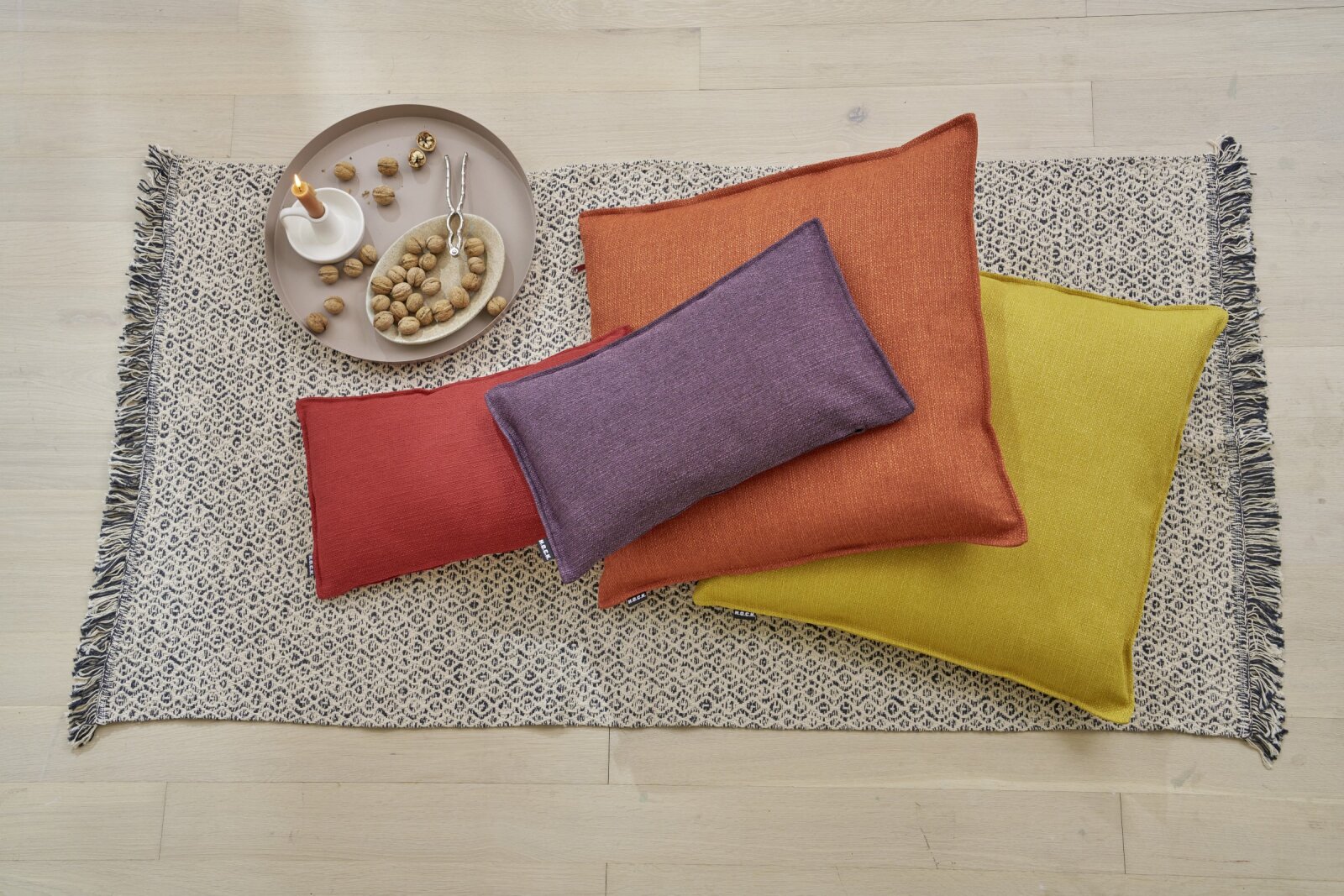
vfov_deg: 29.9
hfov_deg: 43.6
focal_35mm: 45
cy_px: 448
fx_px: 1680
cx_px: 672
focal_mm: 45
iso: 640
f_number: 6.3
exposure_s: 1/125
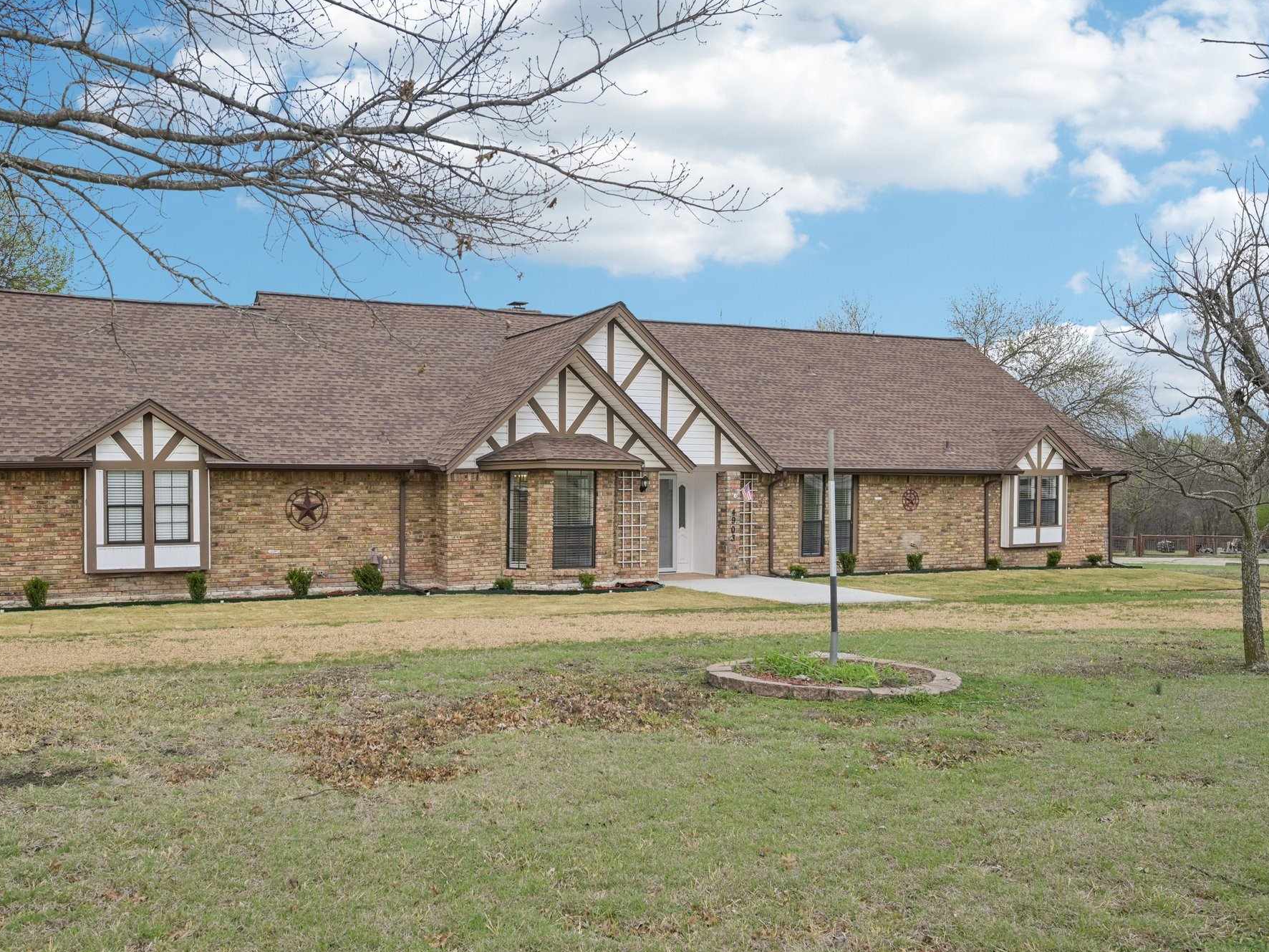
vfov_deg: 46.8
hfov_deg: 59.7
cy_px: 474
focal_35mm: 30
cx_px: 550
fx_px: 1100
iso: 400
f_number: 8
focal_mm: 27
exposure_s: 1/640
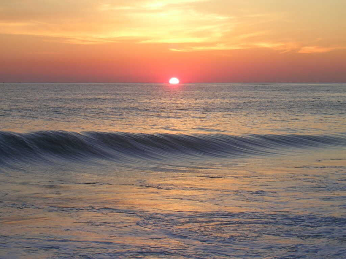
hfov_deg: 20.7
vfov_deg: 15.6
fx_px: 950
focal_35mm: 95
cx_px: 173
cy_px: 130
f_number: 4.4
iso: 50
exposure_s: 1/118
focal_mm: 14.5
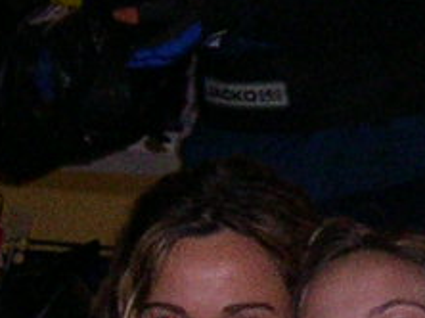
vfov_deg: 3.6
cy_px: 245
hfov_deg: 4.8
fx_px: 5041
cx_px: 752
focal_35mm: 411
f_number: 3.4
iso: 400
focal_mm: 12.2
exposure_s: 1/60
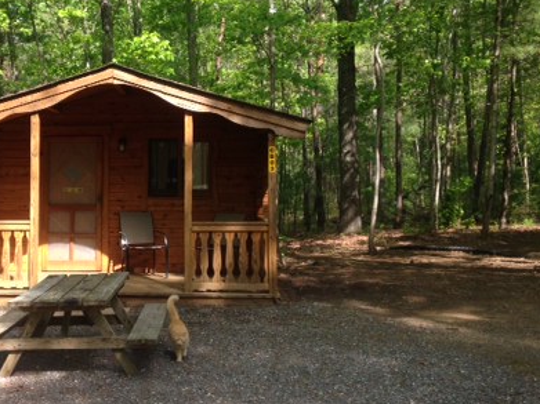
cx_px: 126
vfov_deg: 27.0
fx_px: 842
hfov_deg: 34.7
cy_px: 167
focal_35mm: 54
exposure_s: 1/276
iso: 50
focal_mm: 4.12
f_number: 2.4
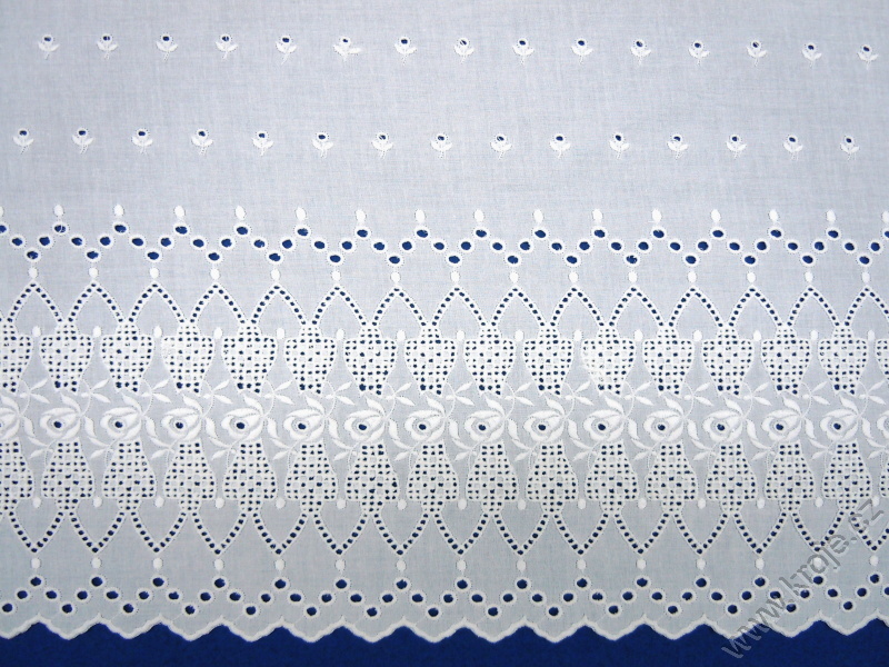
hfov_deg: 60.0
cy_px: 334
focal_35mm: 30
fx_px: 770
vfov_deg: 46.8
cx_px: 444
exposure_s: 1/60
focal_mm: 5.4
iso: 100
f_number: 3.5
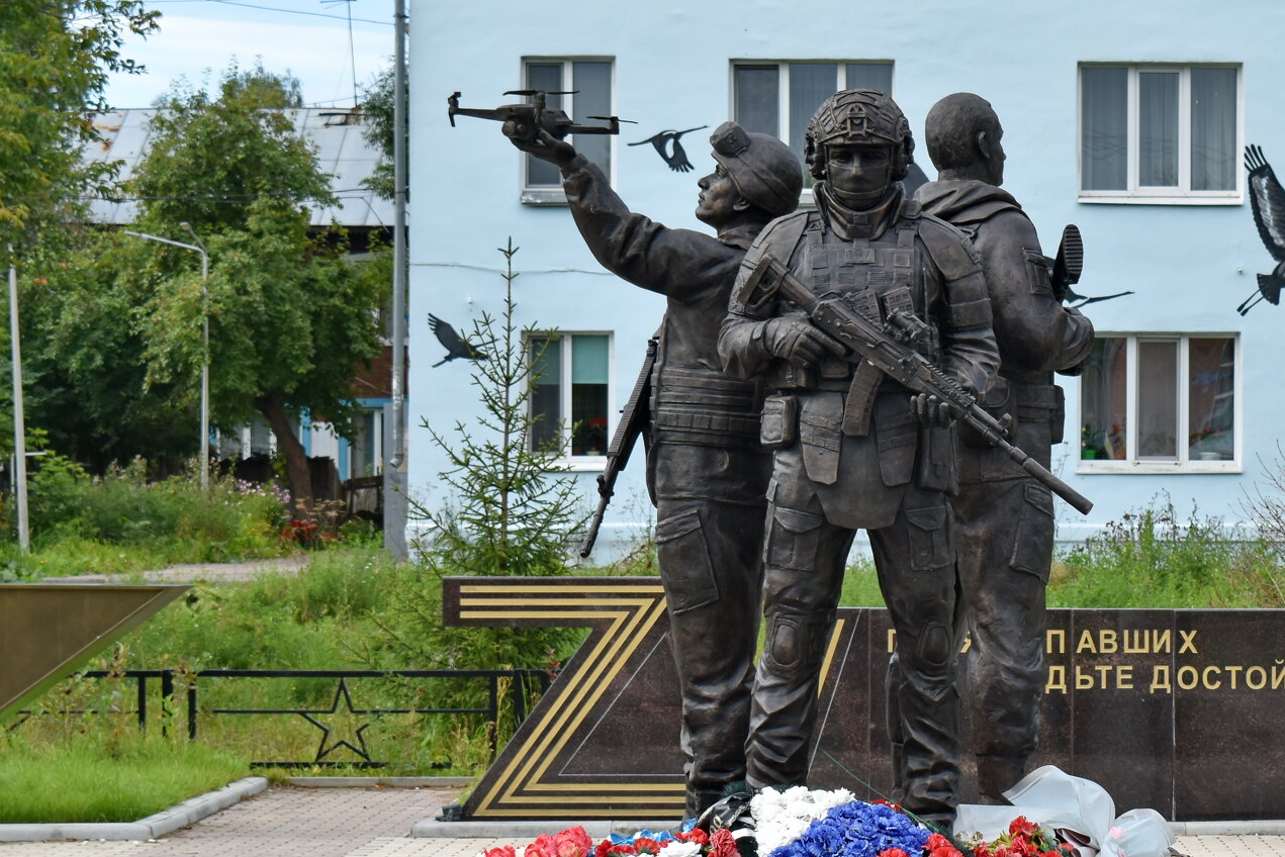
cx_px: 913
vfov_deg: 11.8
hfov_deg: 17.6
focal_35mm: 116
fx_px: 4141
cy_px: 507
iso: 200
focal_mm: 48
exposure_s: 1/250
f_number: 8
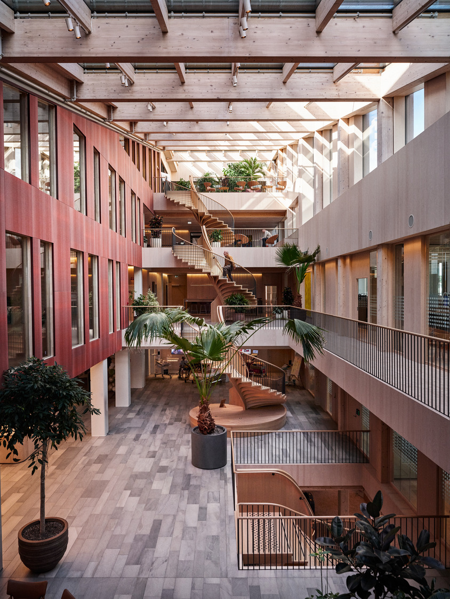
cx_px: 225
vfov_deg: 71.6
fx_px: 416
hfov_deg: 56.8
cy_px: 300
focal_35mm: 24
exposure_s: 1/200
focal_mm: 30
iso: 800
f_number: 8
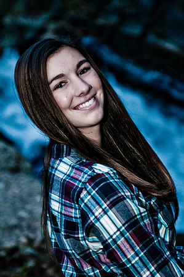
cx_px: 92
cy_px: 138
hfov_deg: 13.0
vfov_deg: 19.5
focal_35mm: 105
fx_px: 807
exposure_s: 1/60
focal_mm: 70
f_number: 2.8
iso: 400
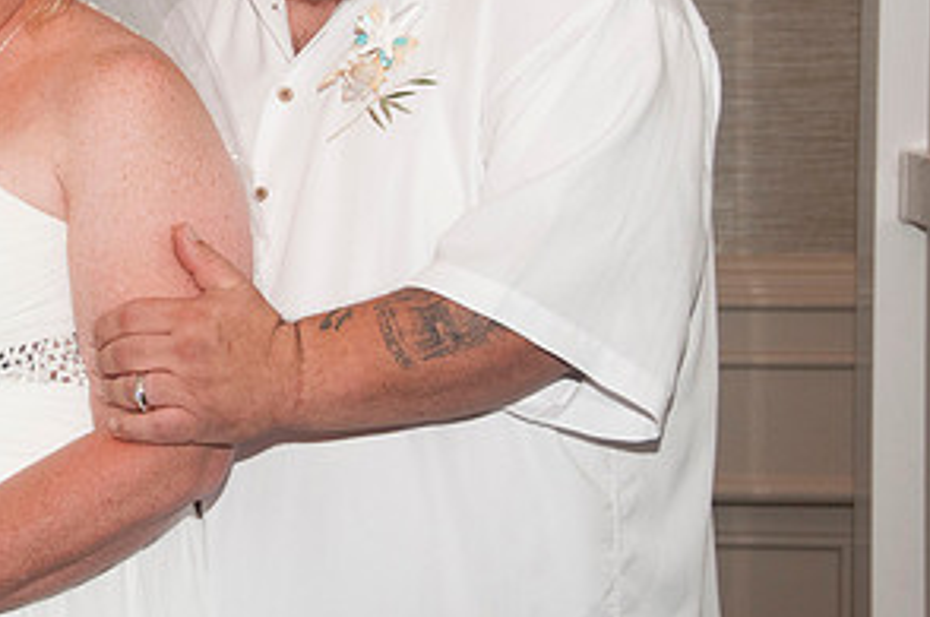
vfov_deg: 9.6
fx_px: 3662
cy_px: 166
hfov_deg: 14.3
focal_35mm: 142
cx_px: 76
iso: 400
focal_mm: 48
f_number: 5.6
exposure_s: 1/60
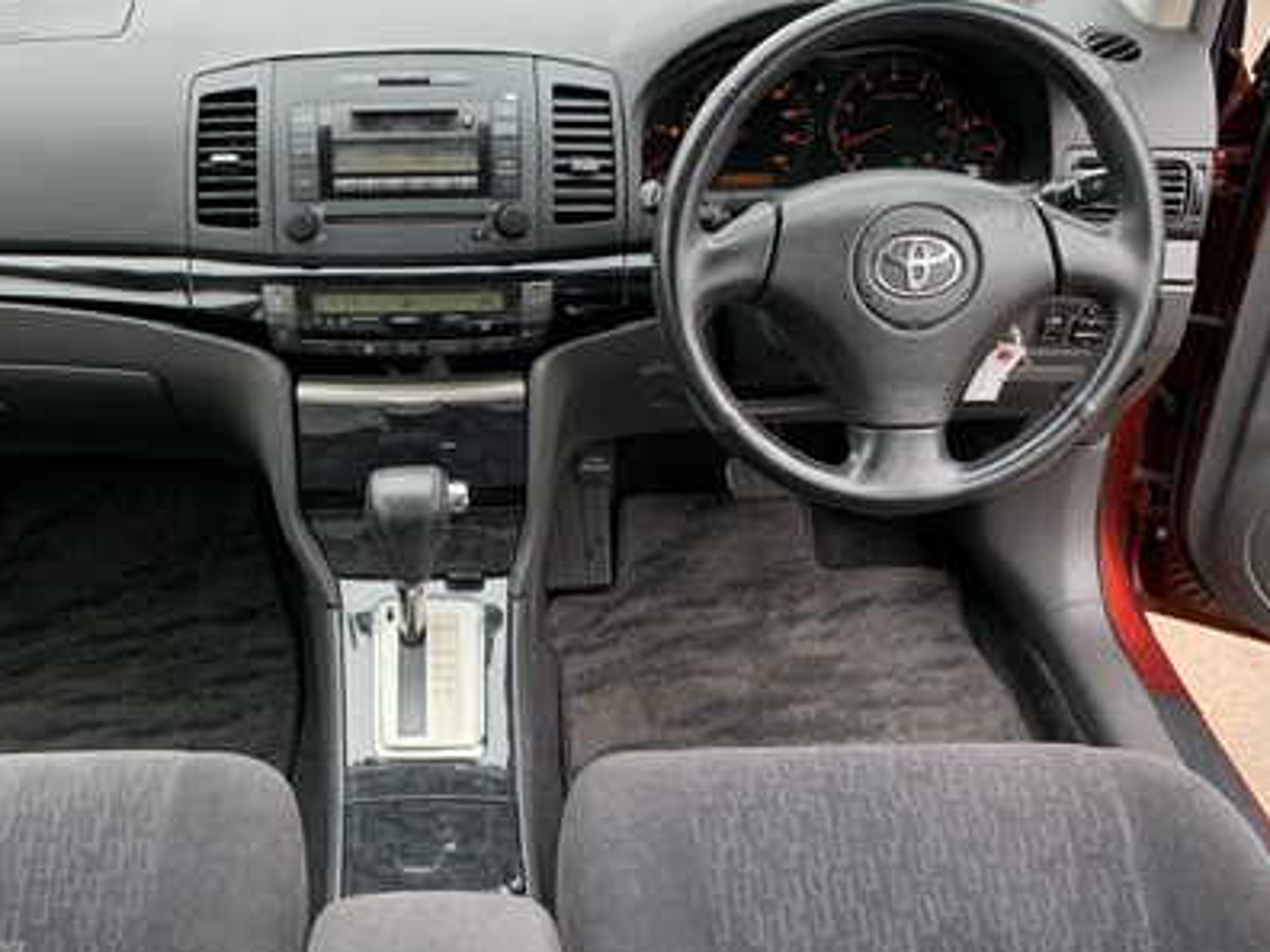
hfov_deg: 44.2
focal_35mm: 42
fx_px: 1541
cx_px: 430
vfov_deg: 34.2
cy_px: 587
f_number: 1.8
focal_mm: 4.25
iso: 64
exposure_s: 1/121
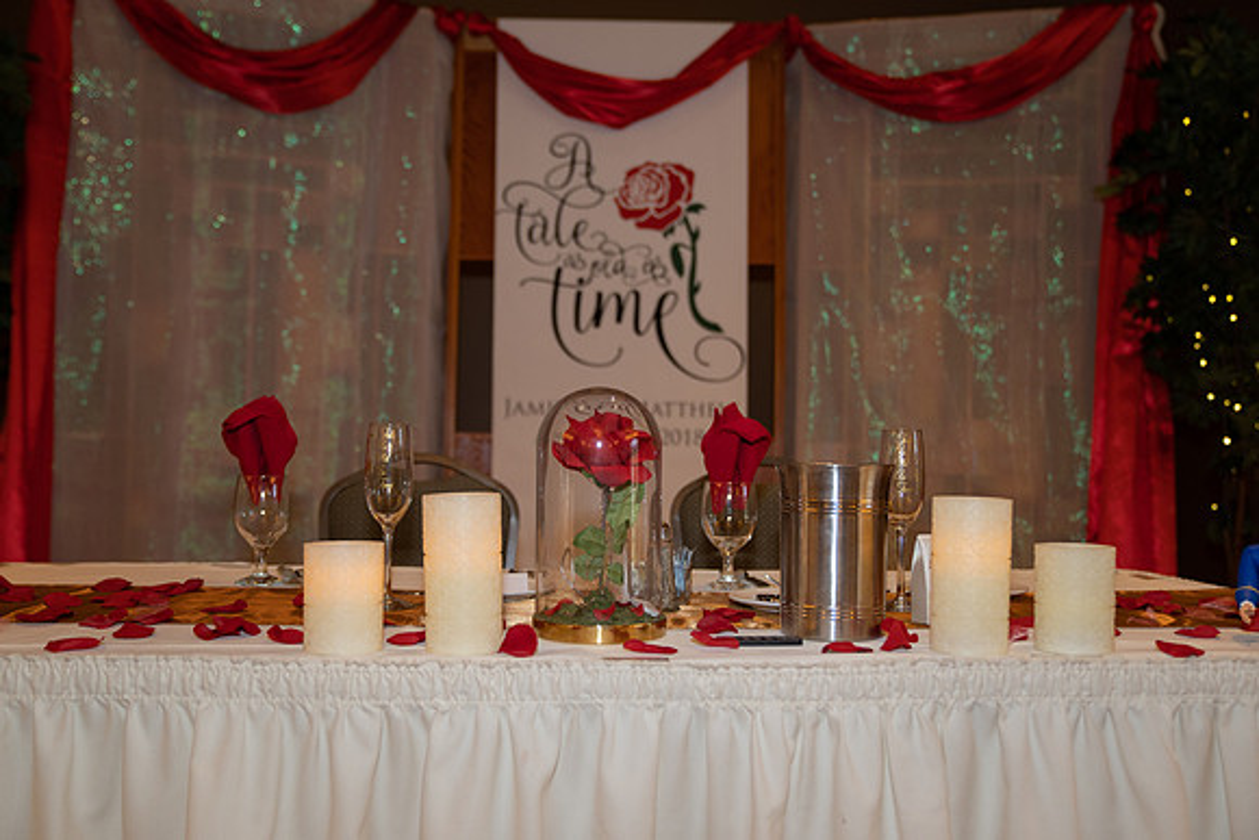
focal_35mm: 32
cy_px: 420
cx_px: 630
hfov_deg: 59.3
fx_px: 1106
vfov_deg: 41.6
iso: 800
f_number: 2.8
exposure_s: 1/200
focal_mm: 31
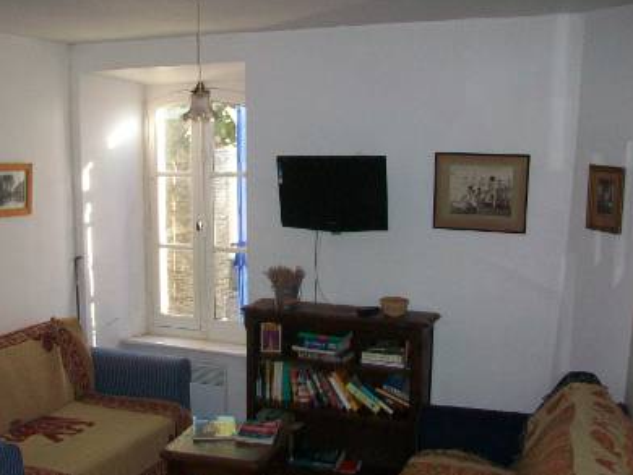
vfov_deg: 35.0
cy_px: 297
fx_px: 750
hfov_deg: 45.5
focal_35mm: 41
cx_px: 248
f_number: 2.8
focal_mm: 5.7
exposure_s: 1/60
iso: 120
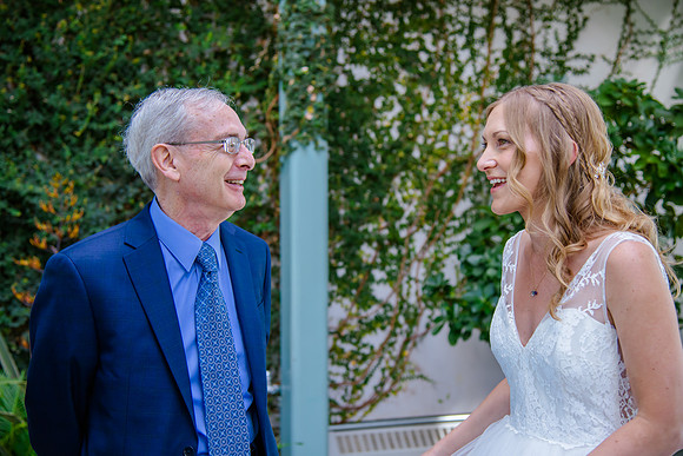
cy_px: 228
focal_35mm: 55
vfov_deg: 24.8
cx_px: 332
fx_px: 1037
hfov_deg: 36.5
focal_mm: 52
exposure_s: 1/80
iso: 320
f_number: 4
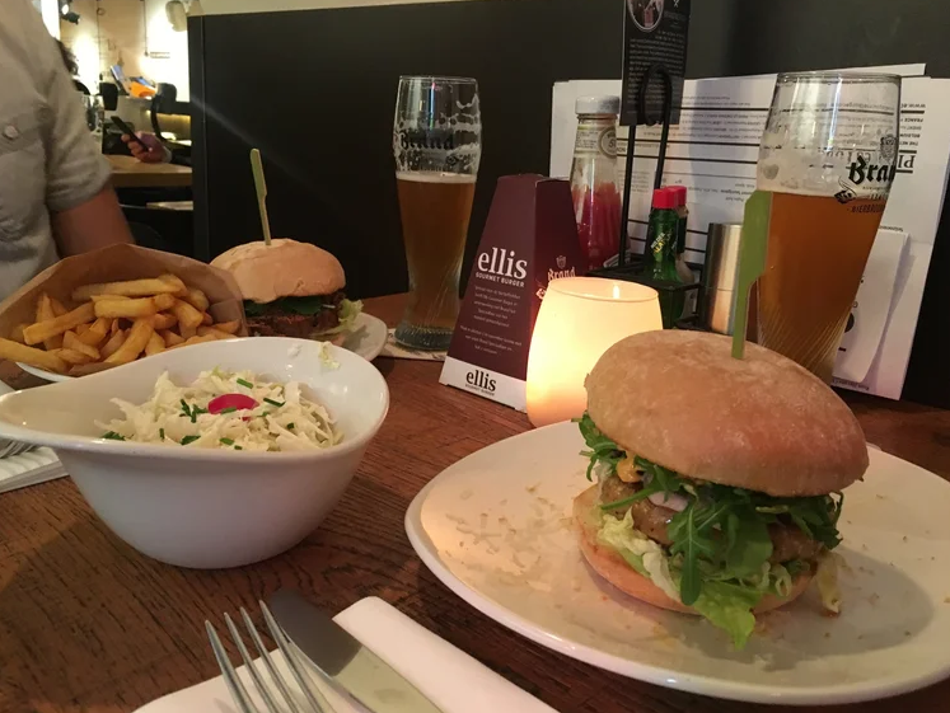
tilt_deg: -16.3
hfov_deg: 59.9
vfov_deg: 46.8
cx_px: 464
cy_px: 360
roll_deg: -3.4
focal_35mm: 30
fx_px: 824
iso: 320
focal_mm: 4.15
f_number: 2.2
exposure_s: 1/17
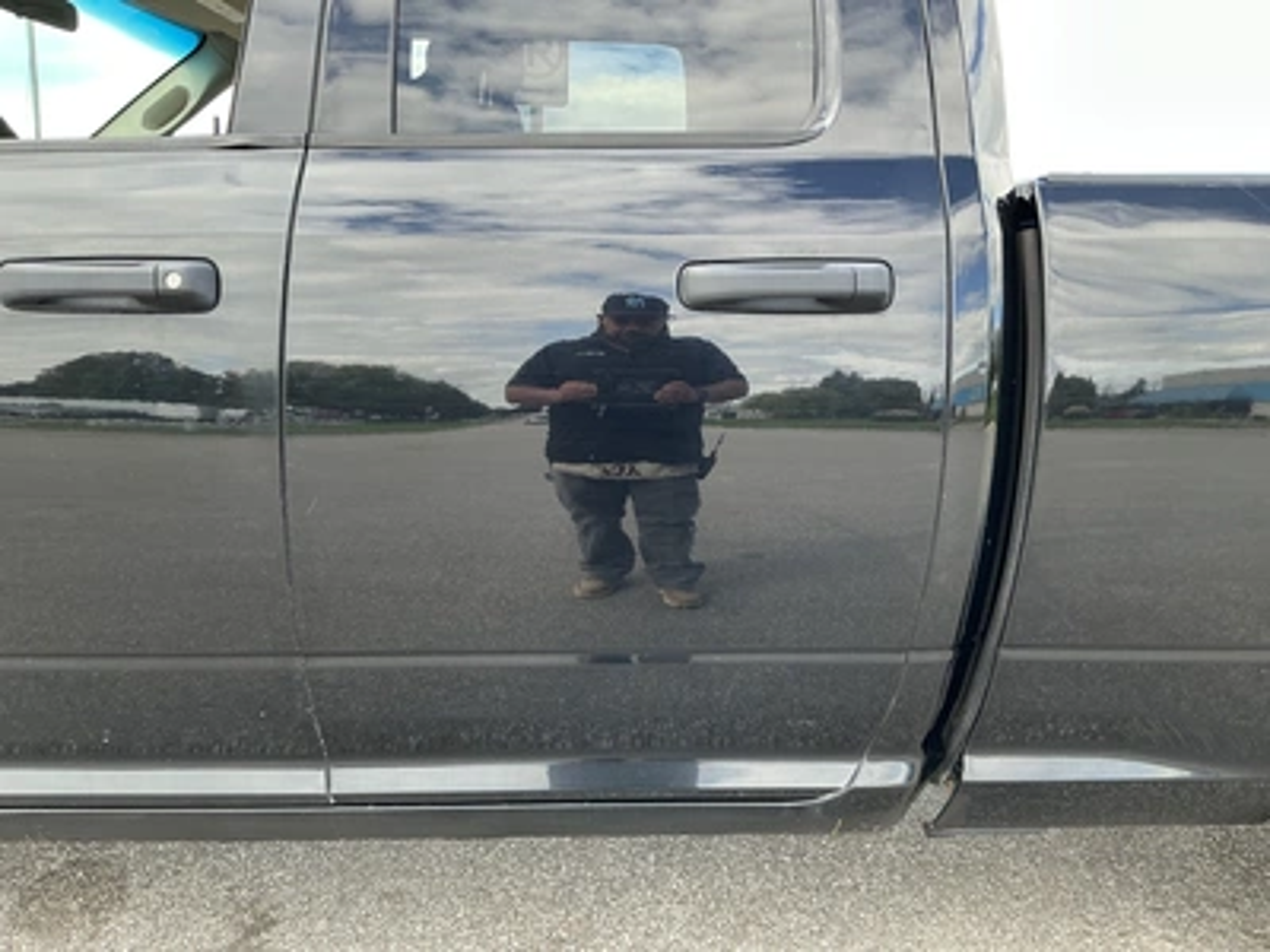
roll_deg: -1.6
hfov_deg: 63.4
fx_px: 1027
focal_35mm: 28
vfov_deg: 49.7
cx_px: 635
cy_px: 476
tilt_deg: -11.0
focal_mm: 3
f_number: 1.8
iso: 25
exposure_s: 1/122
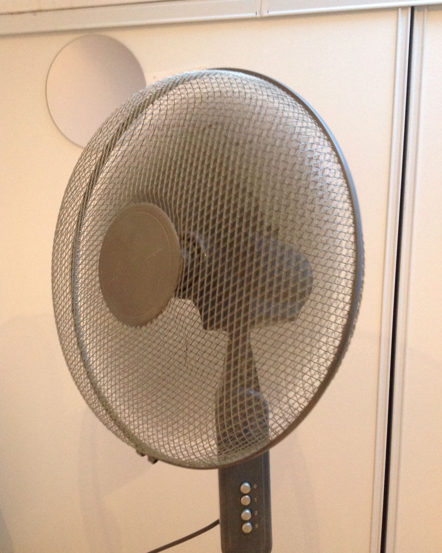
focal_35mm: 37
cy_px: 297
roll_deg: +1.9
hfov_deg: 40.1
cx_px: 220
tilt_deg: -11.4
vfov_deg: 49.0
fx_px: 605
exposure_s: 1/15
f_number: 2.4
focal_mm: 4.28
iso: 250
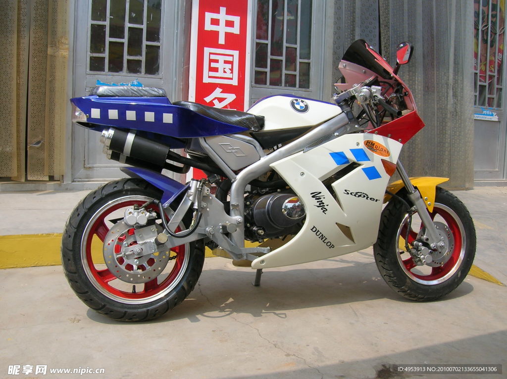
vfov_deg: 41.7
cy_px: 190
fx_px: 498
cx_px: 254
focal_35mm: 34
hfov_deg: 54.0
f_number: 4.9
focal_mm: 5.7
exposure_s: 1/349
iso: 50
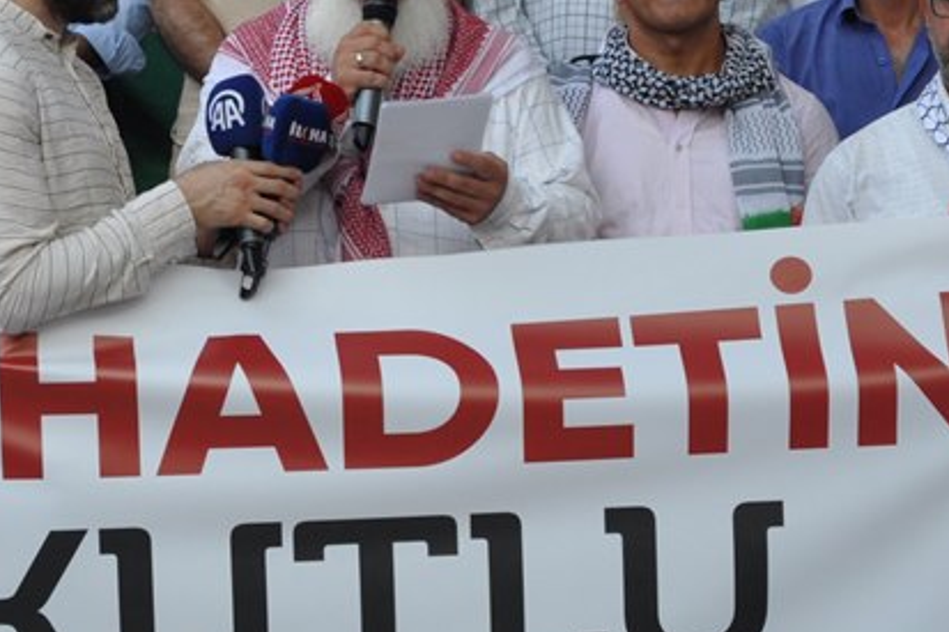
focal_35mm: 119
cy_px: 271
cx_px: 333
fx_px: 3136
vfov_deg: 11.5
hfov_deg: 17.2
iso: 400
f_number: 5
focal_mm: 24
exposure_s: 1/100
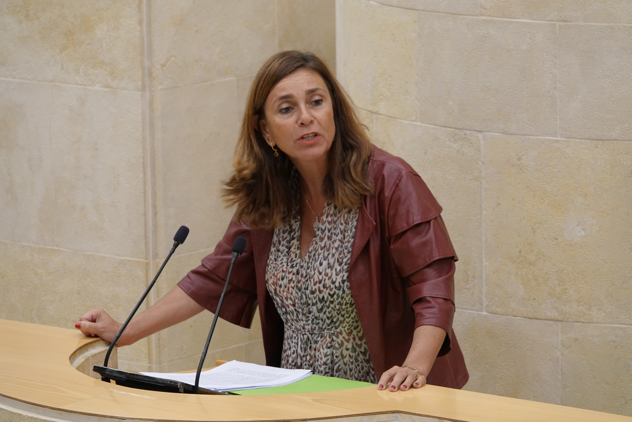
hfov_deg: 9.6
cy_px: 211
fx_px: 3757
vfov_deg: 6.4
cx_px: 316
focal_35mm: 214
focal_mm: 78.39
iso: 800
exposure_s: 1/30
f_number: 4
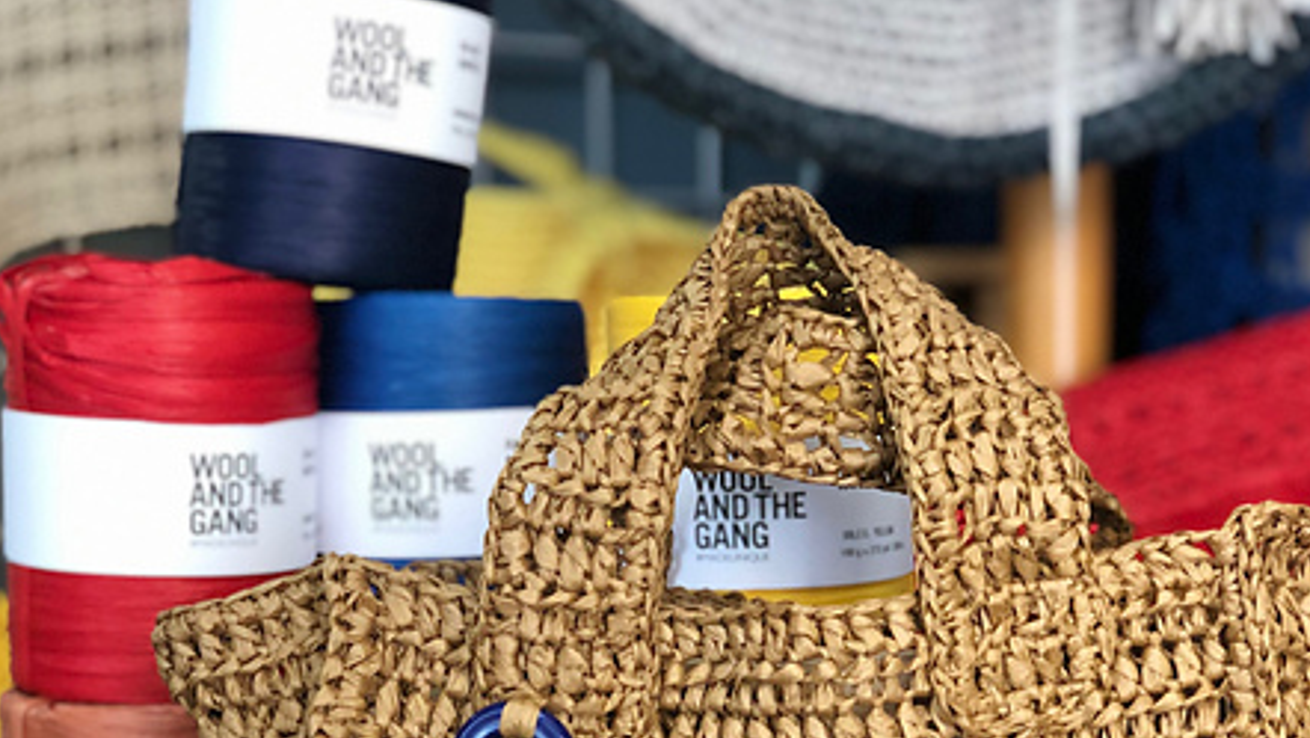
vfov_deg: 14.6
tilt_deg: -7.9
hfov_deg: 25.9
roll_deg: -0.2
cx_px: 643
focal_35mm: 82
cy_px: 679
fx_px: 2849
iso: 100
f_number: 2.4
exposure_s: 1/30
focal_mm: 6
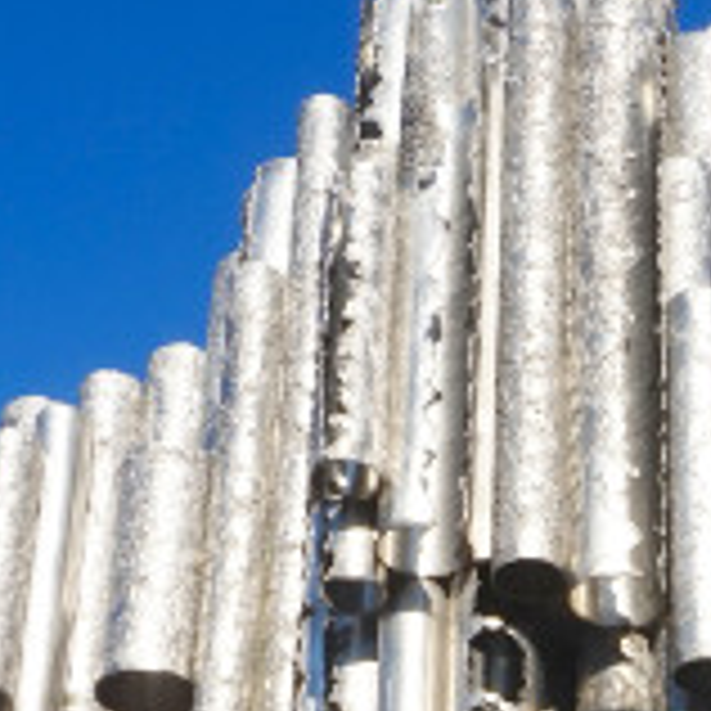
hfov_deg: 16.5
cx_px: 734
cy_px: 920
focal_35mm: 103
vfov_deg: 16.0
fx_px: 2394
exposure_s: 1/160
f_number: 14
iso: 100
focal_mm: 16
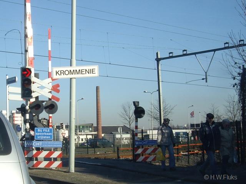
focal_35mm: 38
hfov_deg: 49.0
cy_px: 92
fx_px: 270
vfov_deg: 37.7
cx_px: 123
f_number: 2.8
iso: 64
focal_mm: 7.9
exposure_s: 1/640
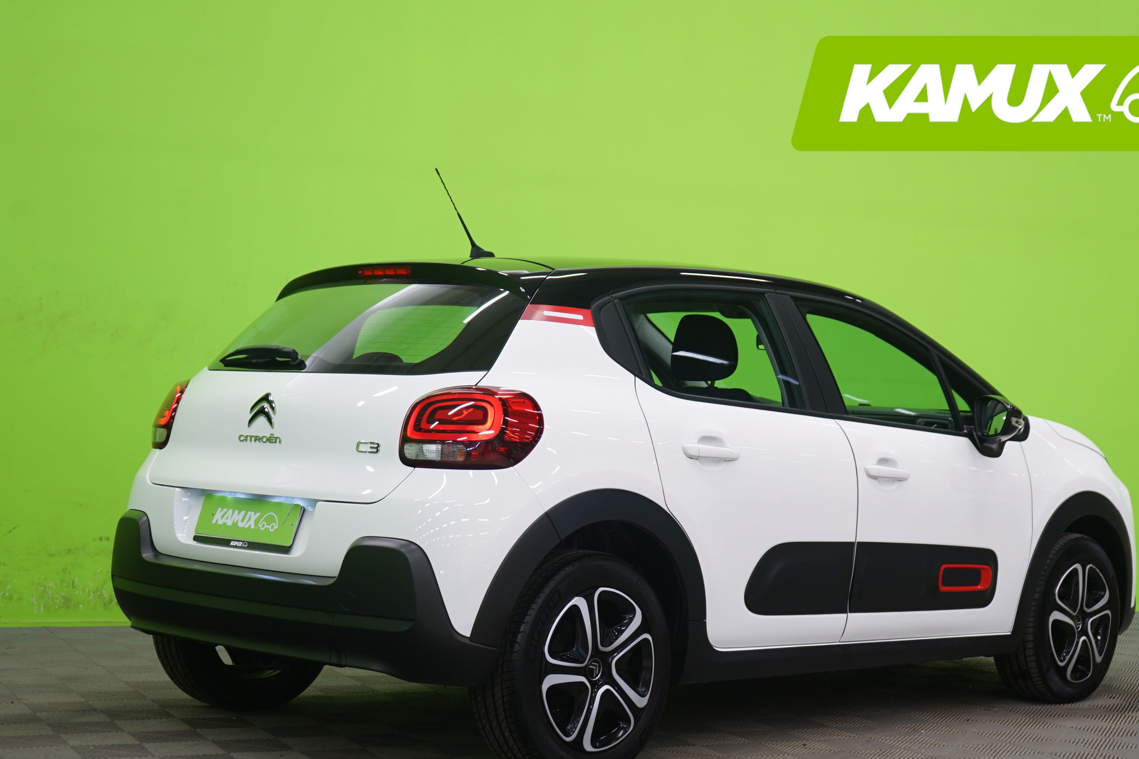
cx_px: 624
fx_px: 1867
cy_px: 441
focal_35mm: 59
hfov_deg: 33.9
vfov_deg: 23.0
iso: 400
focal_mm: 50
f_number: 5
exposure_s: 1/8
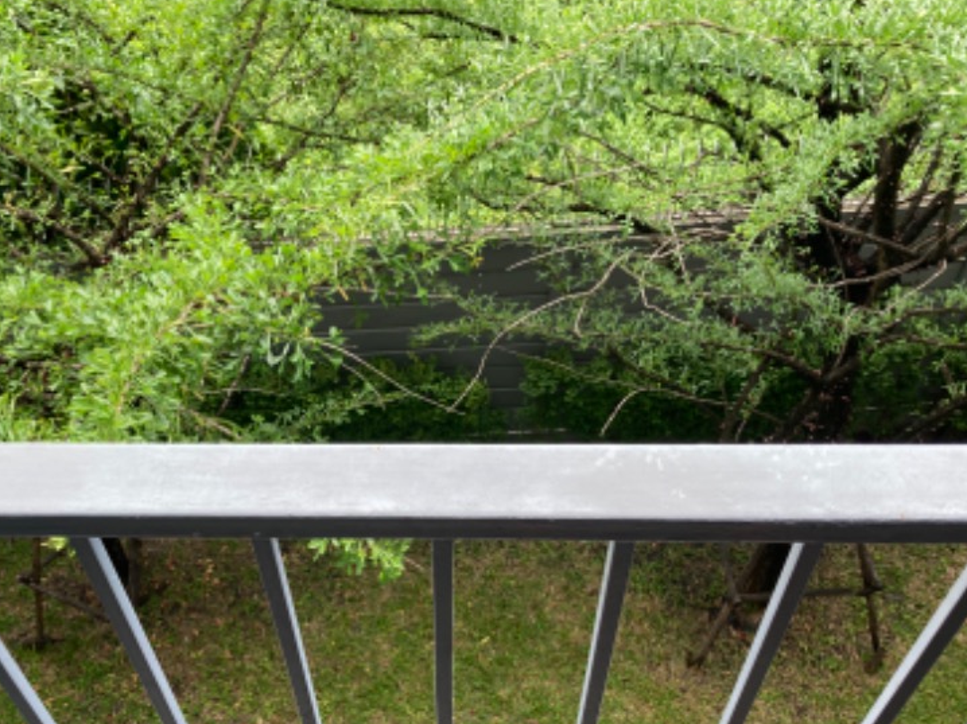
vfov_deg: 36.5
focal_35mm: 39
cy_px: 466
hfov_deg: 47.6
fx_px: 1089
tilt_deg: -51.9
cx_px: 393
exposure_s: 1/146
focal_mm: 3.99
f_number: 1.8
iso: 20
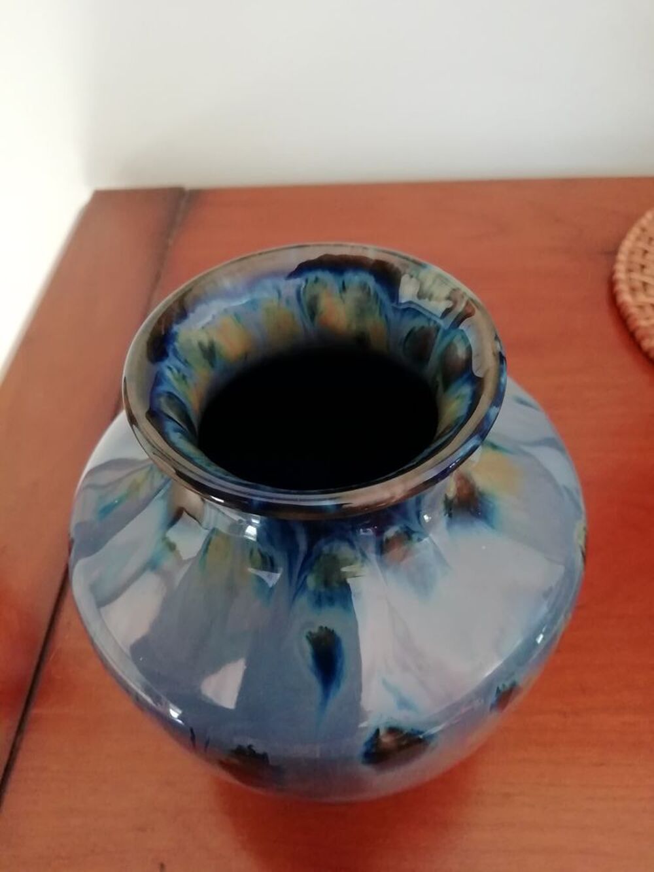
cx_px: 327
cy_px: 436
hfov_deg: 53.1
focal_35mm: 26
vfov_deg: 67.3
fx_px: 655
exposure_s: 1/33.3
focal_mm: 3.46
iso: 400
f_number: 2.2
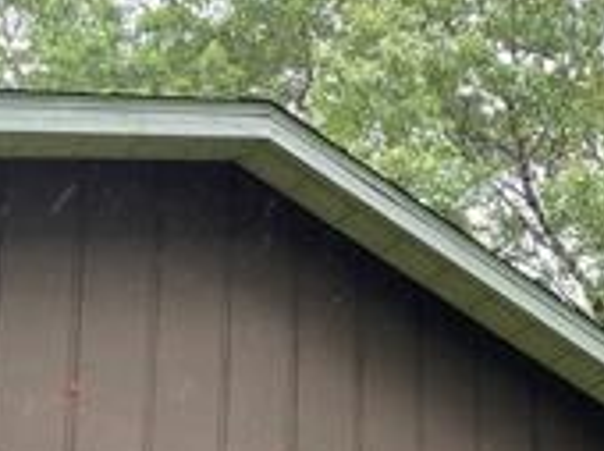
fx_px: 1708
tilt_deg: +9.6
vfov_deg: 14.0
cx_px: 782
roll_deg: +1.6
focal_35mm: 98
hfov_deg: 18.7
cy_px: 700
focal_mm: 5.1
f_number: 1.6
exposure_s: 1/121
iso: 64
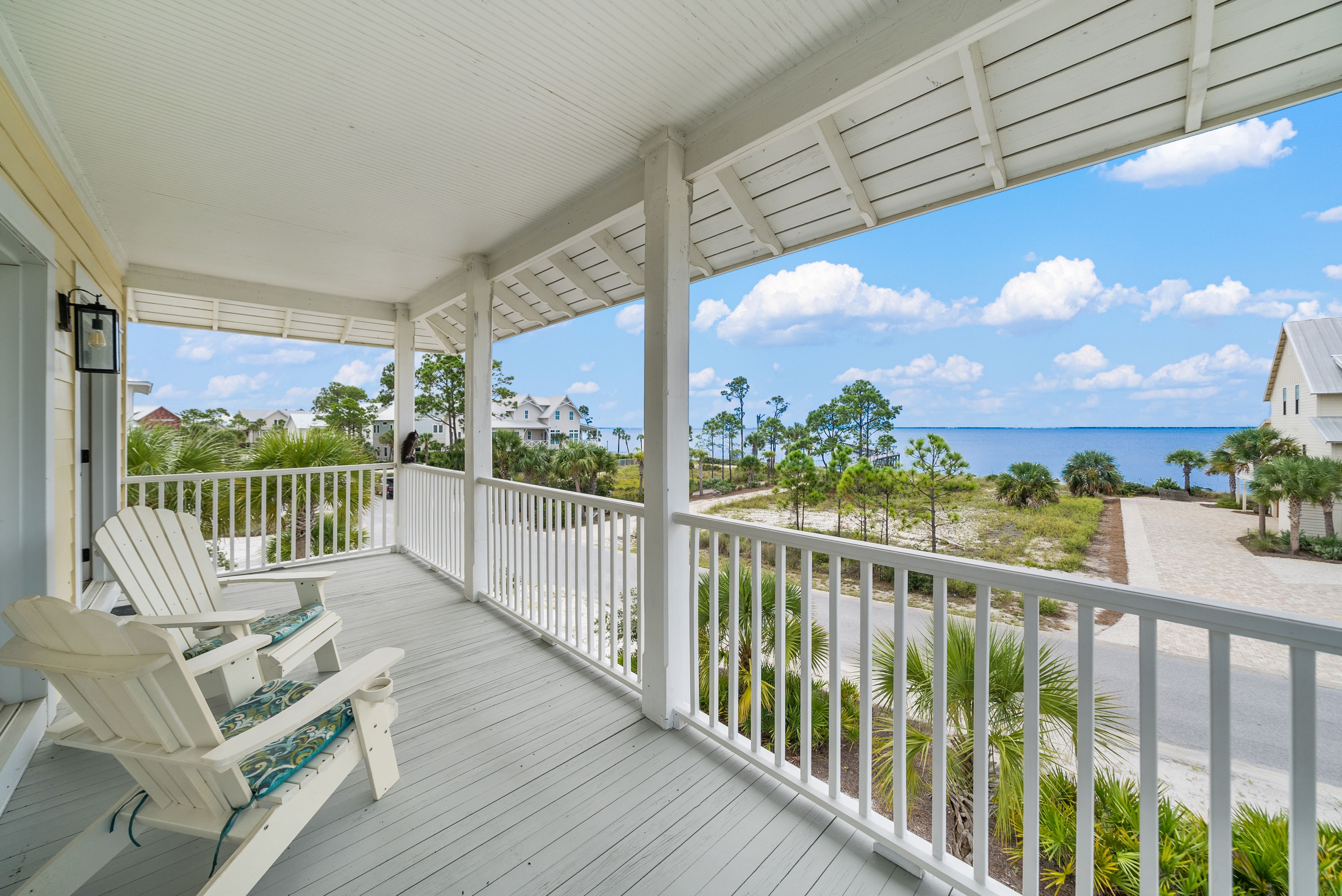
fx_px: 448
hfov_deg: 112.6
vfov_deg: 90.1
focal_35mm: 12
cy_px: 448
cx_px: 671
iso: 80
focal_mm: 12
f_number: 7.1
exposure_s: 1/160
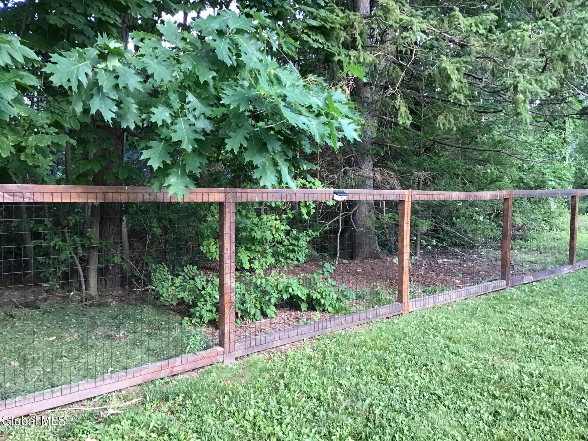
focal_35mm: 31
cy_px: 220
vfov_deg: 45.4
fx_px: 527
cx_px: 294
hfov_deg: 58.4
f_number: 2.4
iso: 32
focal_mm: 3.3
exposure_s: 1/30
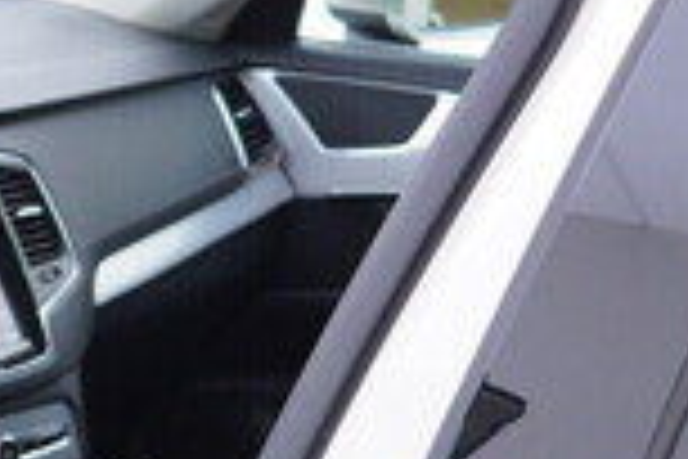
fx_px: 2465
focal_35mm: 129
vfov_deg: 10.5
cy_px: 520
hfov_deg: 14.6
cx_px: -400
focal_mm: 24
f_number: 2.8
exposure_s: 1/40
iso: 160
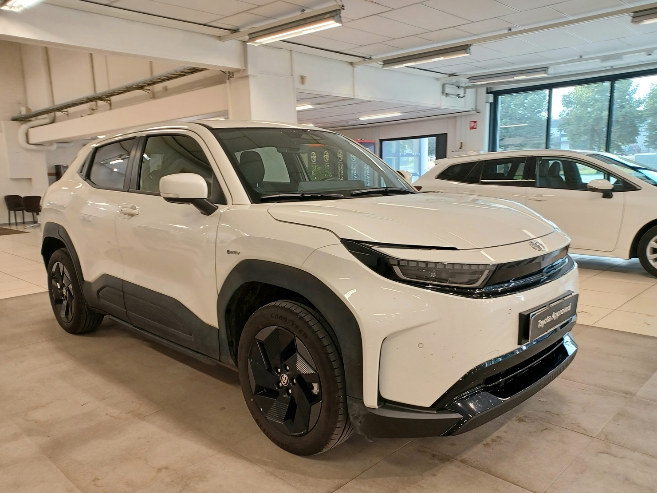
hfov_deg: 65.3
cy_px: 263
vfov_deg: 51.3
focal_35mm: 27
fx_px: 512
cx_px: 315
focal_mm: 4.6
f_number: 1.8
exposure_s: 1/50
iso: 80
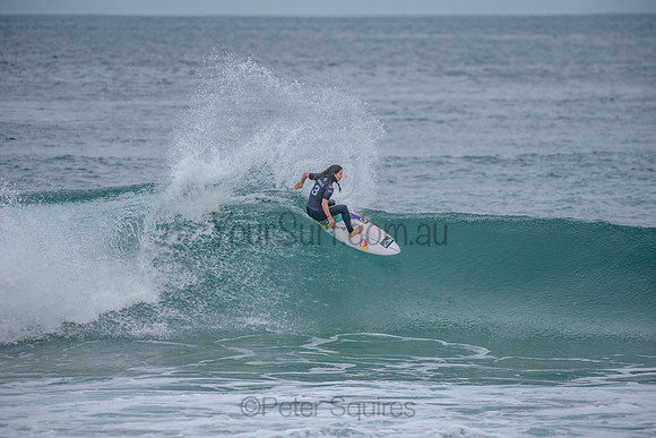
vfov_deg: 2.8
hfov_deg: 4.1
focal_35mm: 500
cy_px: 219
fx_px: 9113
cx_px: 328
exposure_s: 1/2000
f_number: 5.6
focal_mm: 500
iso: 280
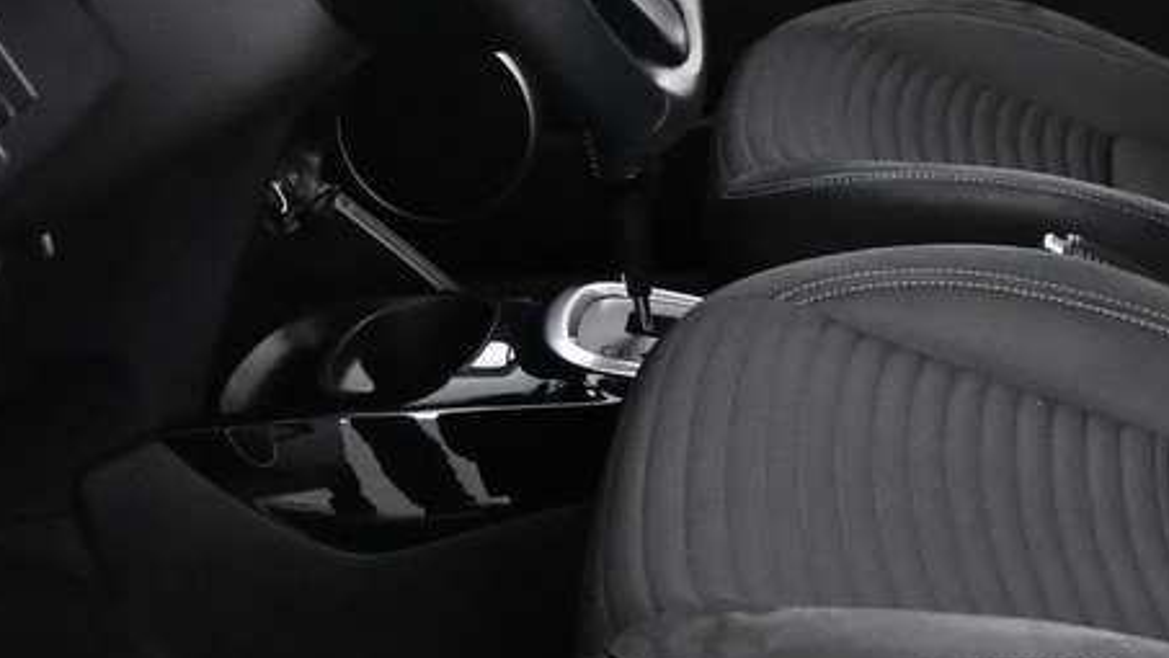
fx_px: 2790
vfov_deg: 13.4
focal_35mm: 90
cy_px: 147
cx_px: 877
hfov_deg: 23.4
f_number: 3.5
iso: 5600
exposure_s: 1/60
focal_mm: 16
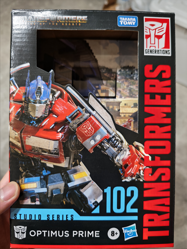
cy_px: 124
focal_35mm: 23
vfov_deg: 73.9
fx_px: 166
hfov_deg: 58.9
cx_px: 94
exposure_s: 1/33
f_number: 1.6
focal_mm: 6.55
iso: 400
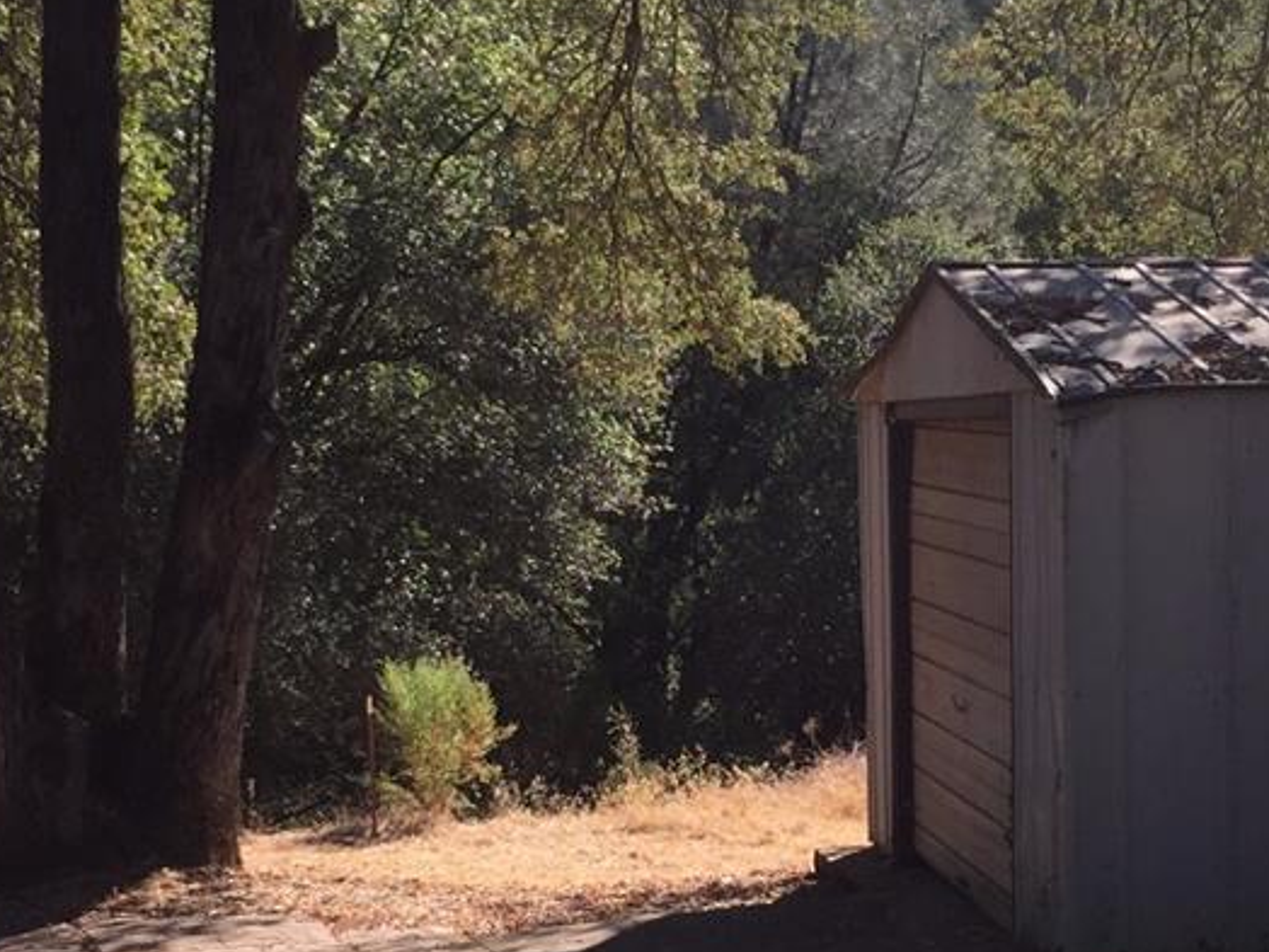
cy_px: 715
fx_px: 3043
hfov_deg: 23.3
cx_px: 969
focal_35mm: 83
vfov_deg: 17.7
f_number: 2.2
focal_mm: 4.15
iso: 32
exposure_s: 1/964
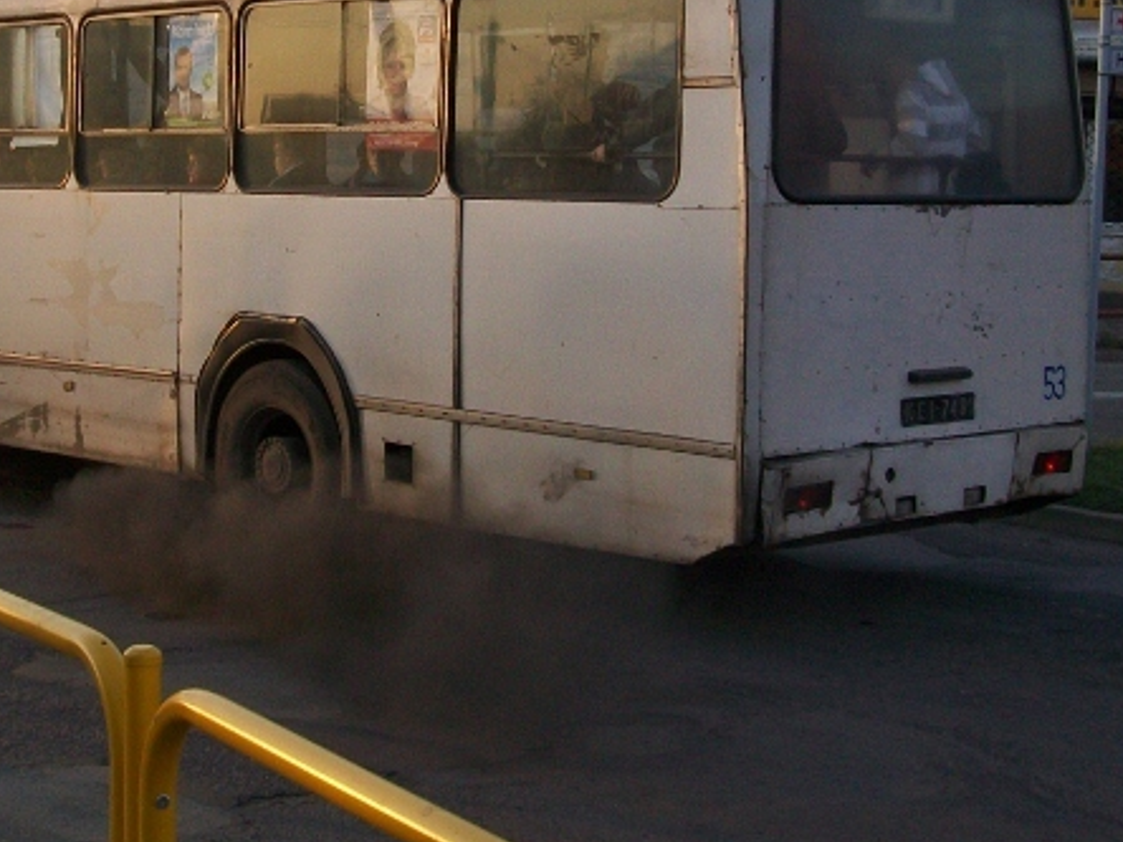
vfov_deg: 20.0
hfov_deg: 26.3
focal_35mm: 73
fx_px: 2368
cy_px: 186
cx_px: 253
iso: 64
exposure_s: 1/320
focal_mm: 6
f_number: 2.7
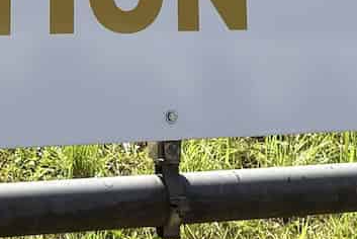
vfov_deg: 8.2
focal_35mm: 153
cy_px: -368
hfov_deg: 13.4
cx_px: 113
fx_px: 1518
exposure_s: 1/2012
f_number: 1.6
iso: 50
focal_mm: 6
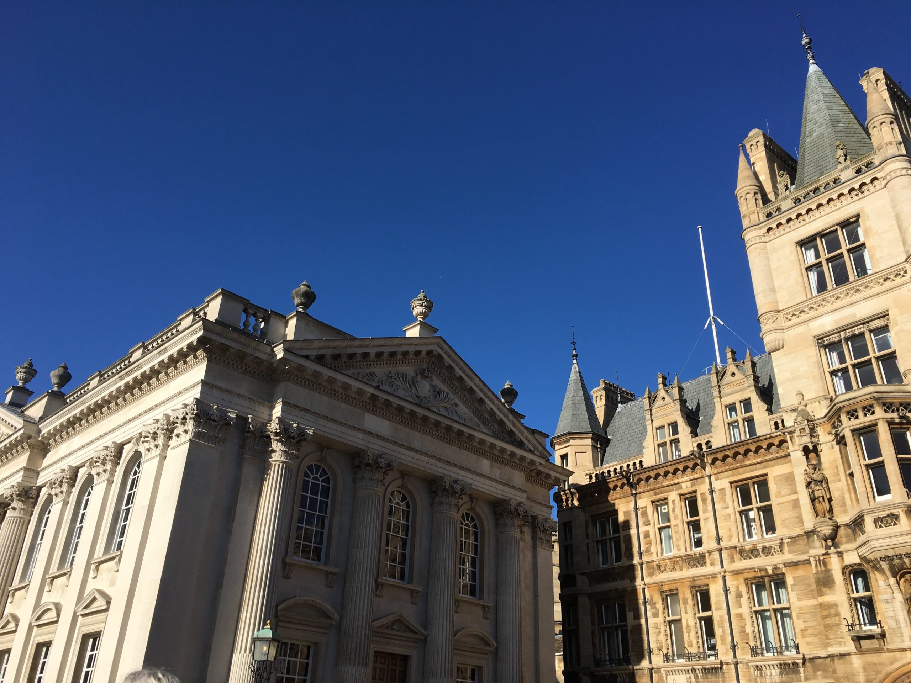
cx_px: 456
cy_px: 342
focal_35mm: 29
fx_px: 763
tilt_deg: +29.1
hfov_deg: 61.7
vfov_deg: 48.2
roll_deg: -2.4
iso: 25
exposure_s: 1/1972
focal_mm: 4.15
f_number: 2.2
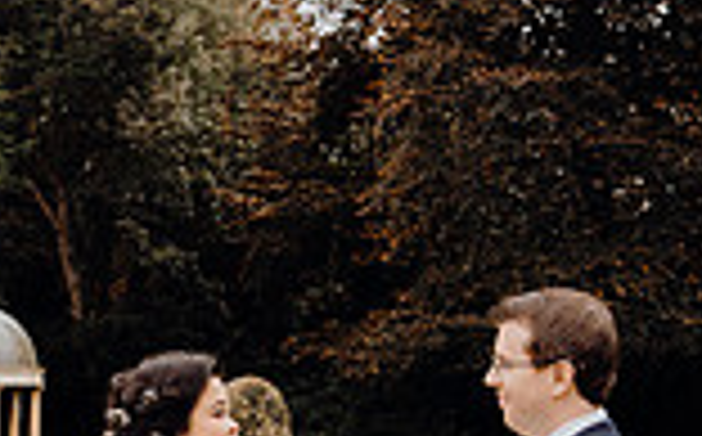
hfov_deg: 22.7
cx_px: 225
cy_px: 560
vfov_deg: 13.8
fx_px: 1738
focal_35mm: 91
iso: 800
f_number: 3.5
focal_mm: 24
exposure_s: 1/160
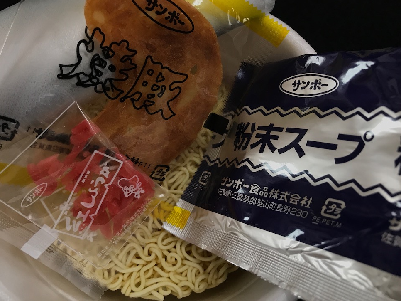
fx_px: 336
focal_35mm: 29
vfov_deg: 48.2
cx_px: 196
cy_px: 146
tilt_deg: -64.9
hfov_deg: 61.7
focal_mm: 3.99
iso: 25
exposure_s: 1/40
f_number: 1.8
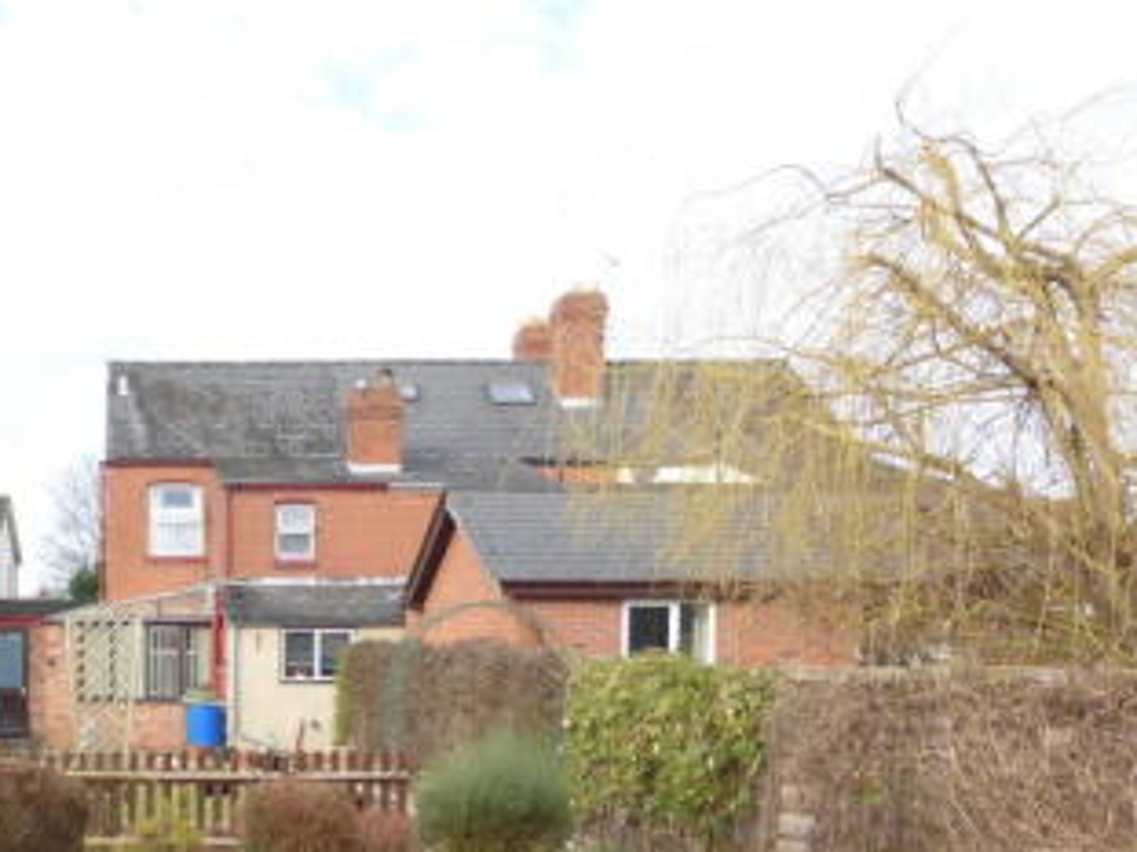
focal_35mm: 45
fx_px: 1478
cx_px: 82
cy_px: 726
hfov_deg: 38.7
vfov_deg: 31.0
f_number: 3.3
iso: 100
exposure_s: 1/250
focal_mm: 4.3
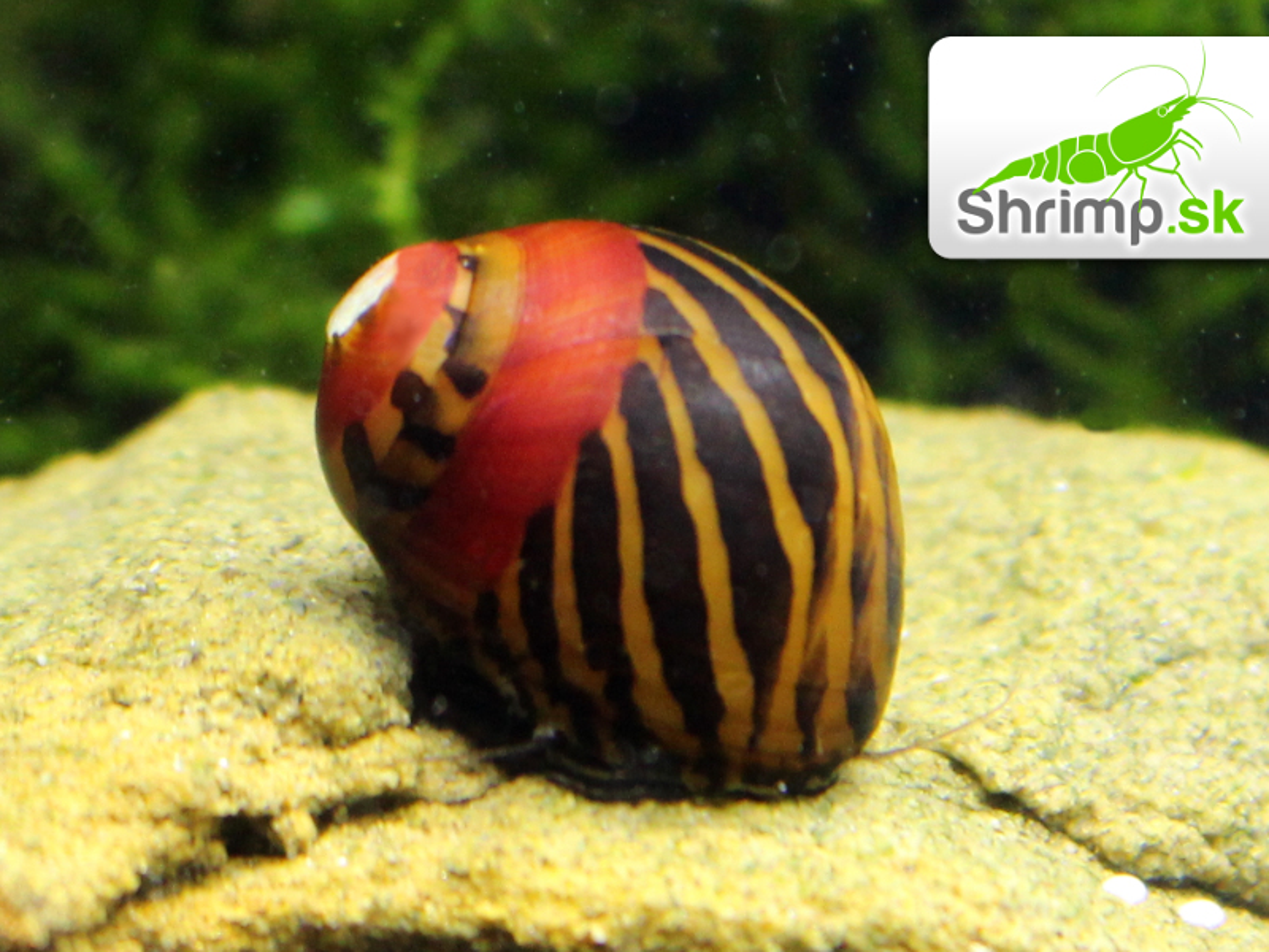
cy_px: 476
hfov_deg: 51.4
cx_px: 634
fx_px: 1320
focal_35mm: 36
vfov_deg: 39.7
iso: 80
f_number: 3.2
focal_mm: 6
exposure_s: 1/40
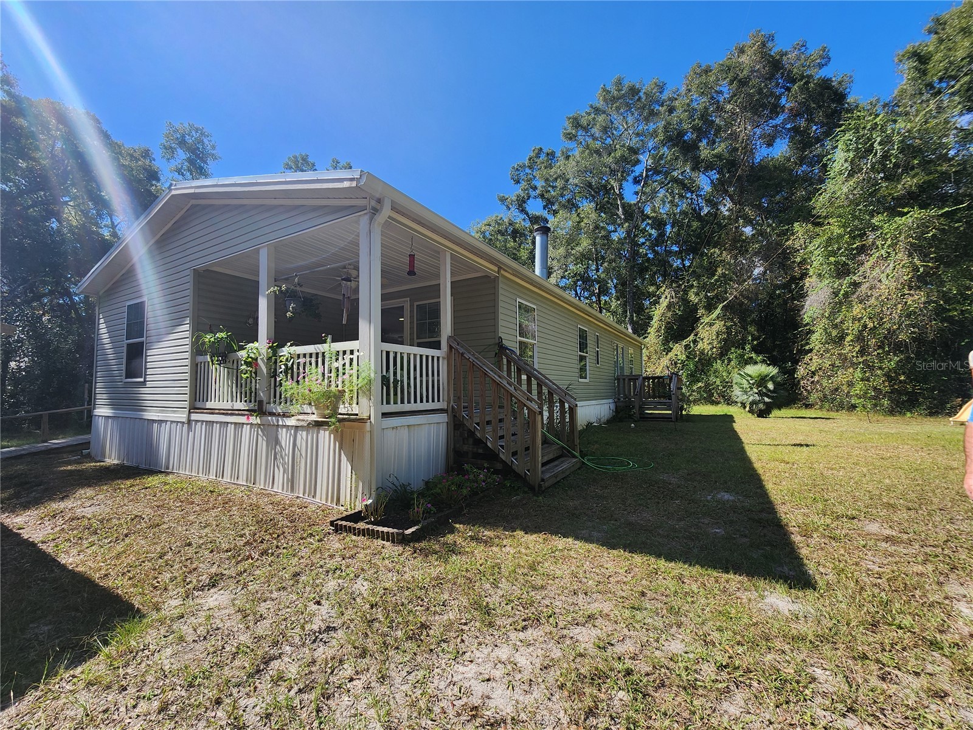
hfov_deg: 106.2
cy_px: 365
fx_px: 365
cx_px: 486
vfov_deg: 89.9
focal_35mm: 13
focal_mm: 2.2
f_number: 2.2
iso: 50
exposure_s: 1/1332
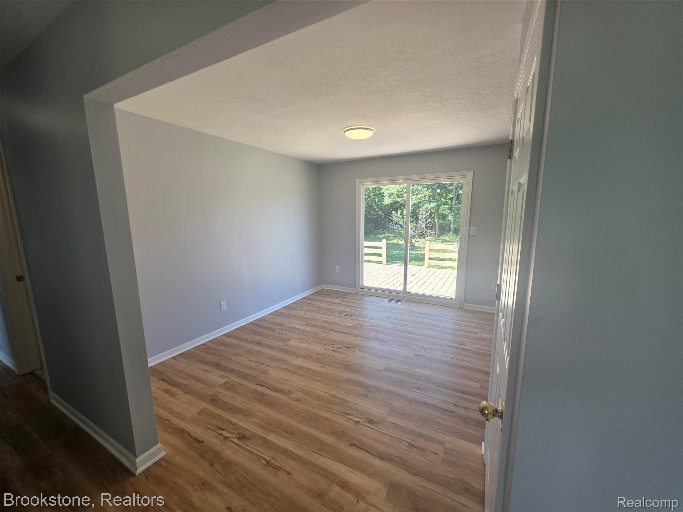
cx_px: 342
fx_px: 256
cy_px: 256
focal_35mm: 13
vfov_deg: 89.9
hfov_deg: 106.2
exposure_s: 1/120
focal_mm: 2.2
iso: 40
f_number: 1.9
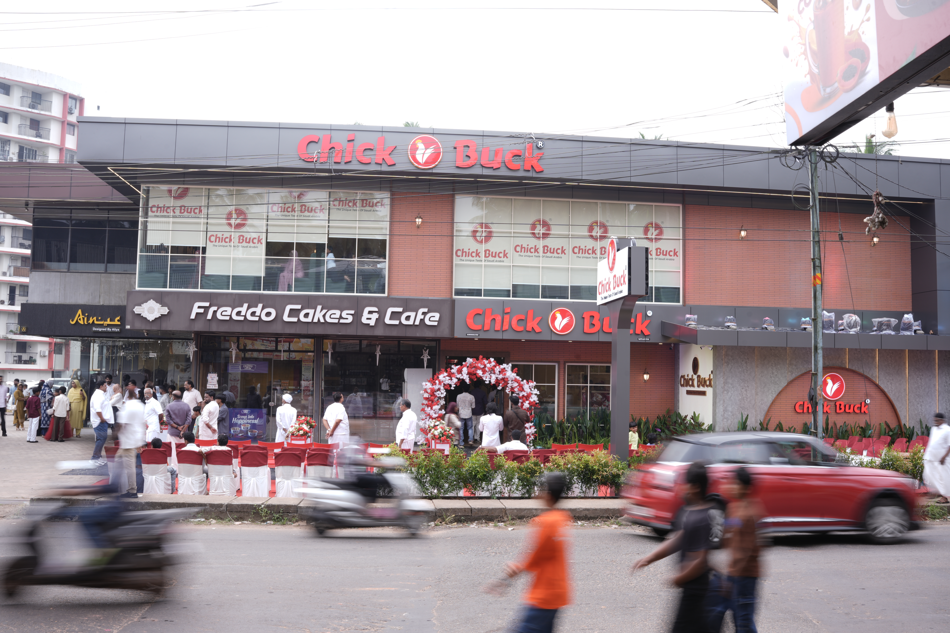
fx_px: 924
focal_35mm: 35
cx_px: 475
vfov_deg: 37.9
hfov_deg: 54.4
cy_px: 316
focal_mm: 35
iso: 50
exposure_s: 1/8
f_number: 16
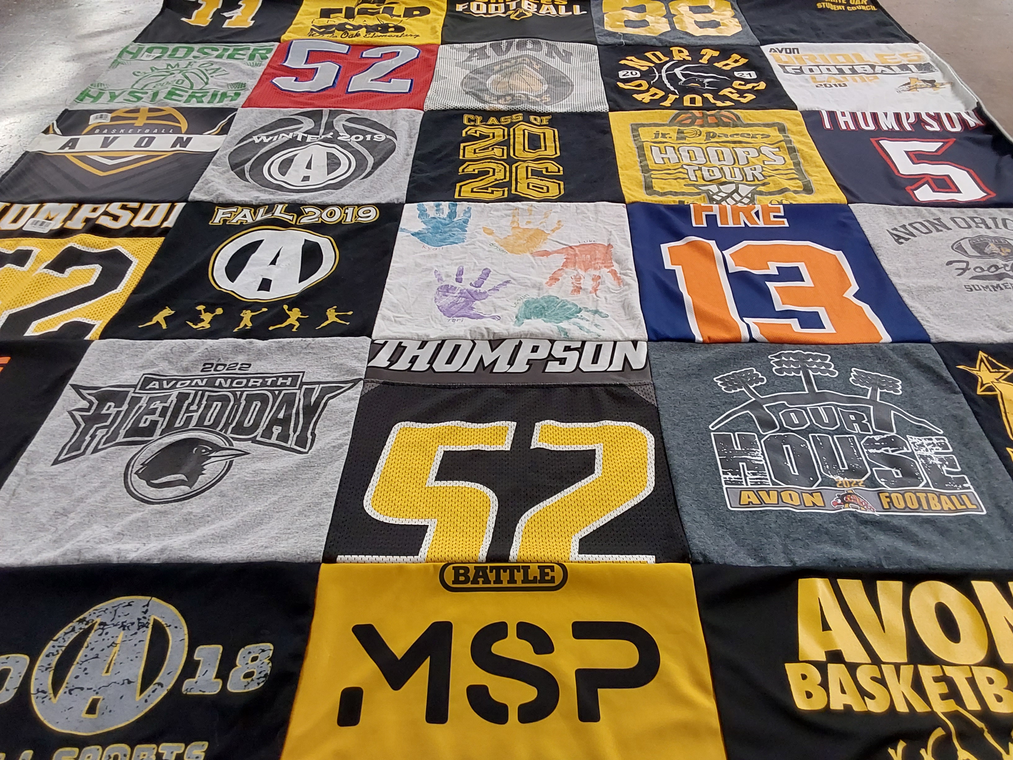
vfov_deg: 49.7
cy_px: 380
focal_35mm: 28
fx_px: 819
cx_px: 506
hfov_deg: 63.4
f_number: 1.9
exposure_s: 1/60
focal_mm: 2.91
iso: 125
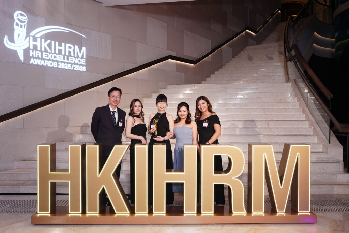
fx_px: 281
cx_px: 174
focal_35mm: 29
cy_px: 116
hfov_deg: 63.7
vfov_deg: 45.0
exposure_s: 1/125
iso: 1250
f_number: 5
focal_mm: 29
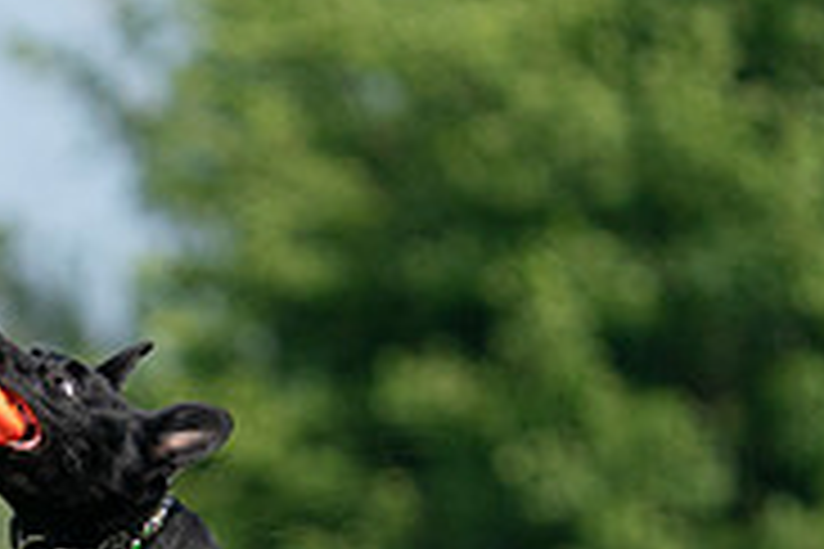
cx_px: -45
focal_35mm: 930
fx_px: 21285
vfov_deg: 1.5
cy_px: 848
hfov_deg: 2.2
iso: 1250
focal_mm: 293
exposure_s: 1/4000
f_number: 5.6
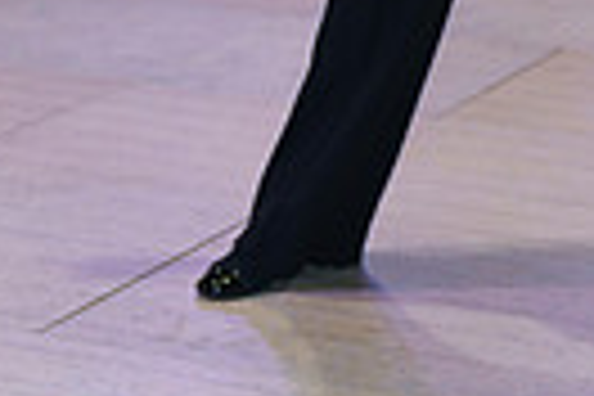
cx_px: 810
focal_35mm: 141
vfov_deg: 9.3
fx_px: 2326
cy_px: -295
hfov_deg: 13.9
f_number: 2.8
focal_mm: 32
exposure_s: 1/160
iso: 400
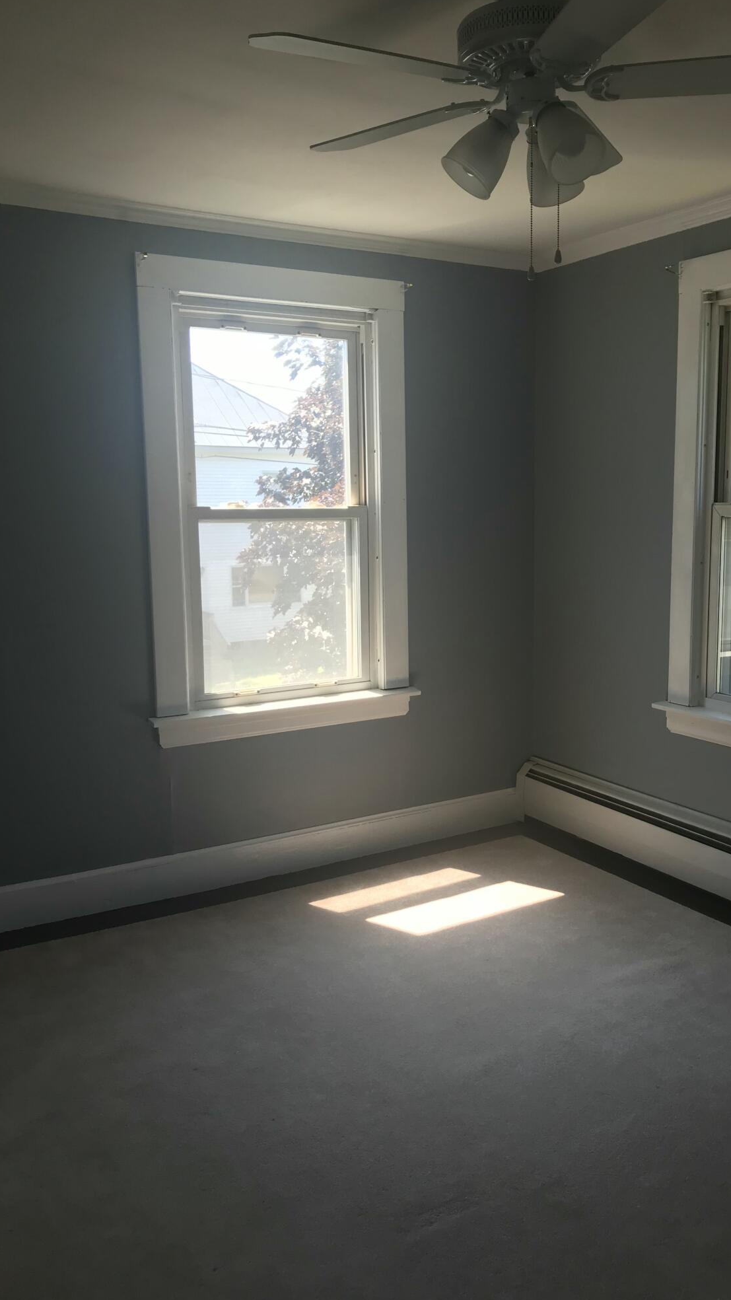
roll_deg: +0.2
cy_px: 642
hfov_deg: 37.5
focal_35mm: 31
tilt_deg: -5.9
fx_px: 1068
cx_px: 462
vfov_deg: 62.6
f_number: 1.8
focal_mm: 3.99
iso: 20
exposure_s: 1/128
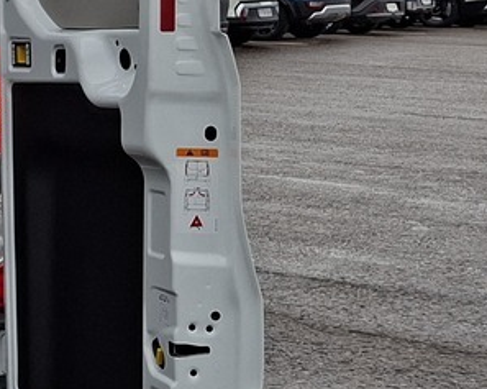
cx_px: -410
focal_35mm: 109
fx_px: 1570
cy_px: 30
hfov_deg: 15.1
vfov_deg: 14.0
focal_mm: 5.54
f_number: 1.8
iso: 40
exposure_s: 1/169
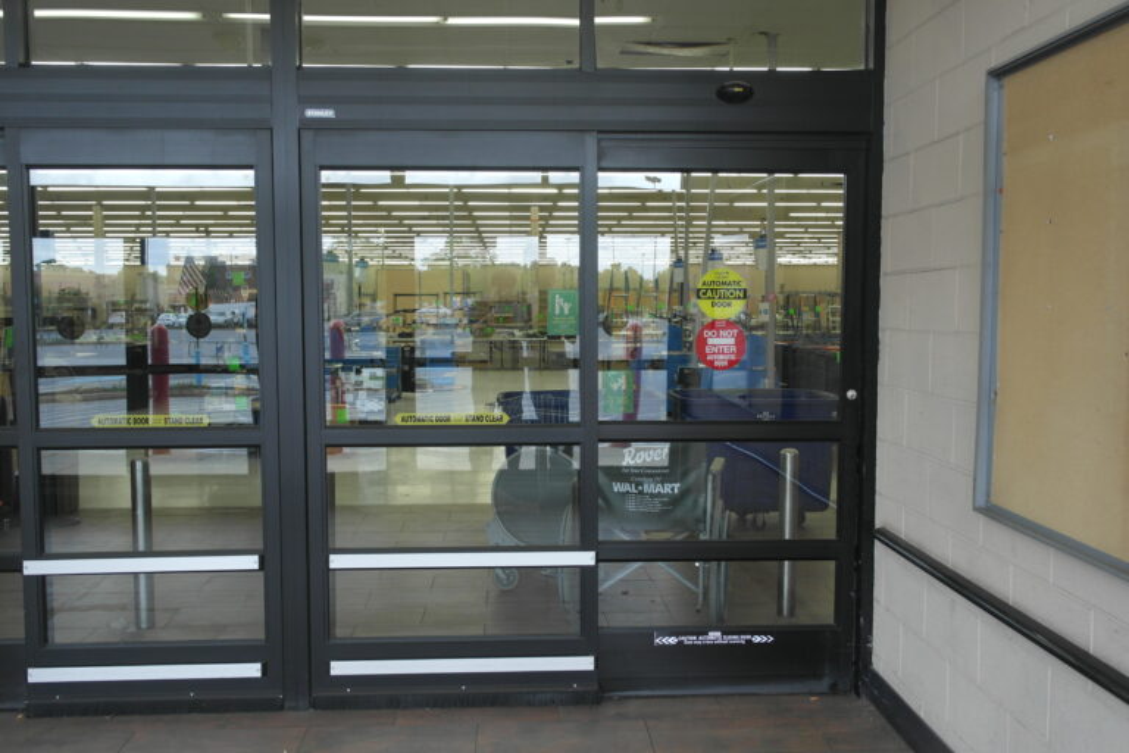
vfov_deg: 40.0
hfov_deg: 57.2
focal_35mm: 33
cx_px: 564
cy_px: 376
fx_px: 1035
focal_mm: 22
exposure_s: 1/80
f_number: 3.5
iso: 400
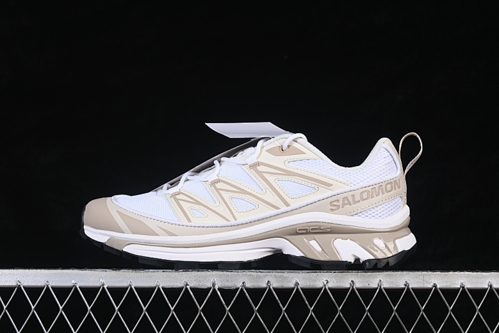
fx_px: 1039
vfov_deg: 18.2
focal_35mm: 75
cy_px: 166
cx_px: 250
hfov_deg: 27.0
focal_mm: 50
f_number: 8
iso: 160
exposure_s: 1/80
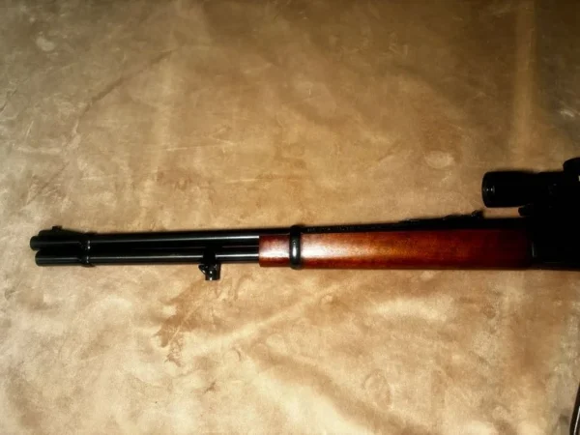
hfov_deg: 67.3
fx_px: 436
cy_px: 218
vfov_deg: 53.1
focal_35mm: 26
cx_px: 290
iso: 160
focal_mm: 5.96
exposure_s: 1/60
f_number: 1.6
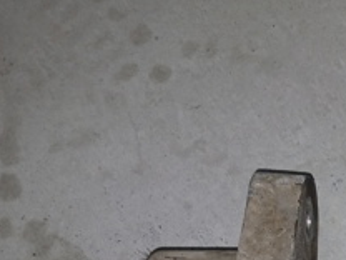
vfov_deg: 17.1
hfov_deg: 21.5
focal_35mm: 80
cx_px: 476
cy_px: 356
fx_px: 800
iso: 64
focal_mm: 3.98
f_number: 1.8
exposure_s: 1/50
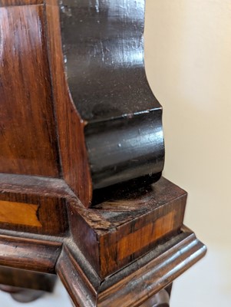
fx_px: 213
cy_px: 154
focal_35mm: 24
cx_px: 116
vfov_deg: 71.5
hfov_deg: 56.9
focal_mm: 6.81
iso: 1901
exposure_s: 1/50
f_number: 1.85
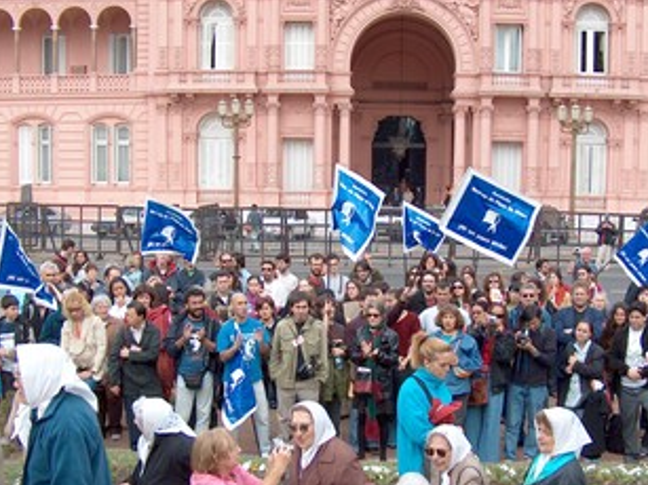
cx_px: 338
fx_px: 879
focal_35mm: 47
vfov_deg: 30.8
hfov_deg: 40.4
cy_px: 272
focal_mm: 7.6
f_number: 3.4
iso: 100
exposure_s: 1/413
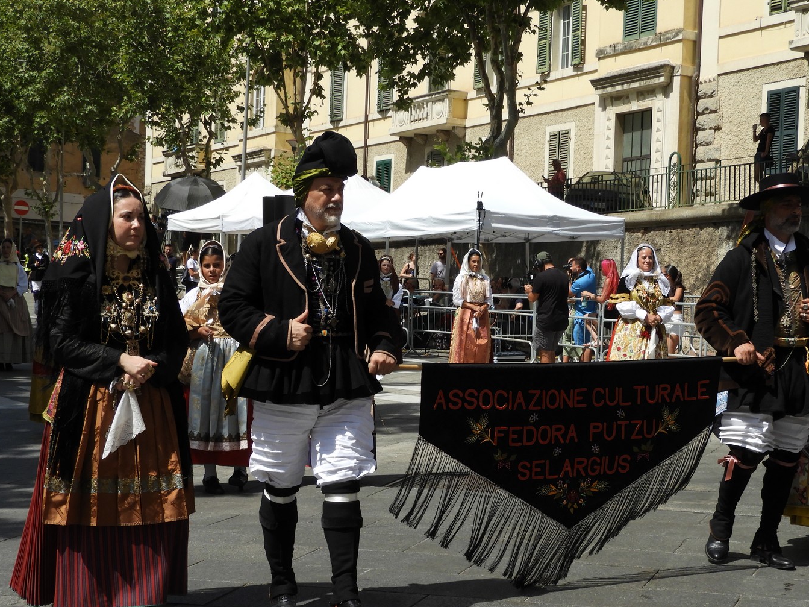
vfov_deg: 21.8
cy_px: 403
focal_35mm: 67
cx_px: 477
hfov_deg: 28.9
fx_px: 1566
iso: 100
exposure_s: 1/1000
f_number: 4
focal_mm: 9
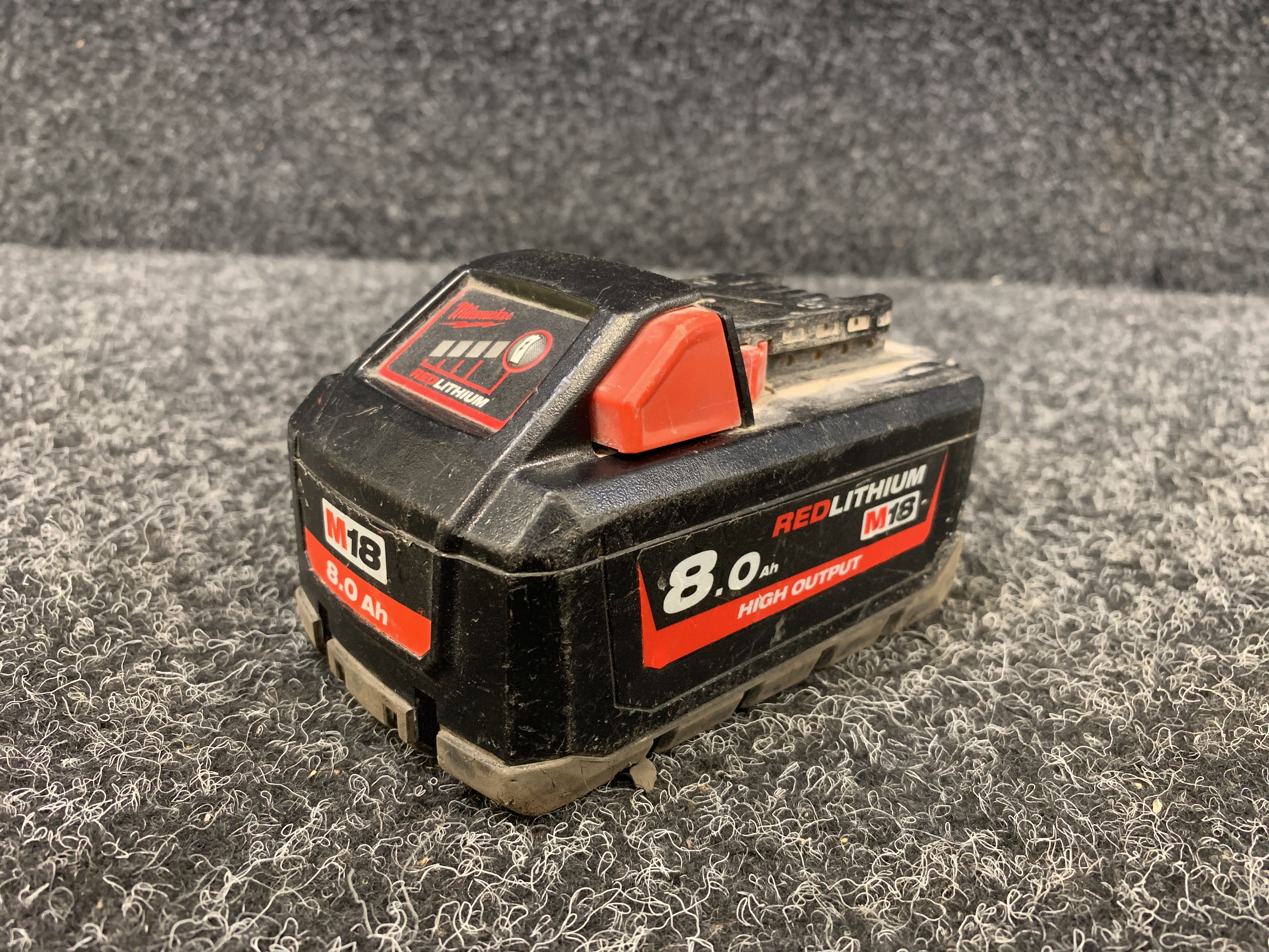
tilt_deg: -20.3
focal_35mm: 26
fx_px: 953
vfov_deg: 53.1
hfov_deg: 67.3
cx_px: 634
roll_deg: -2.3
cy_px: 476
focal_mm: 4.25
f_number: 1.8
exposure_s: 1/50
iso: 400
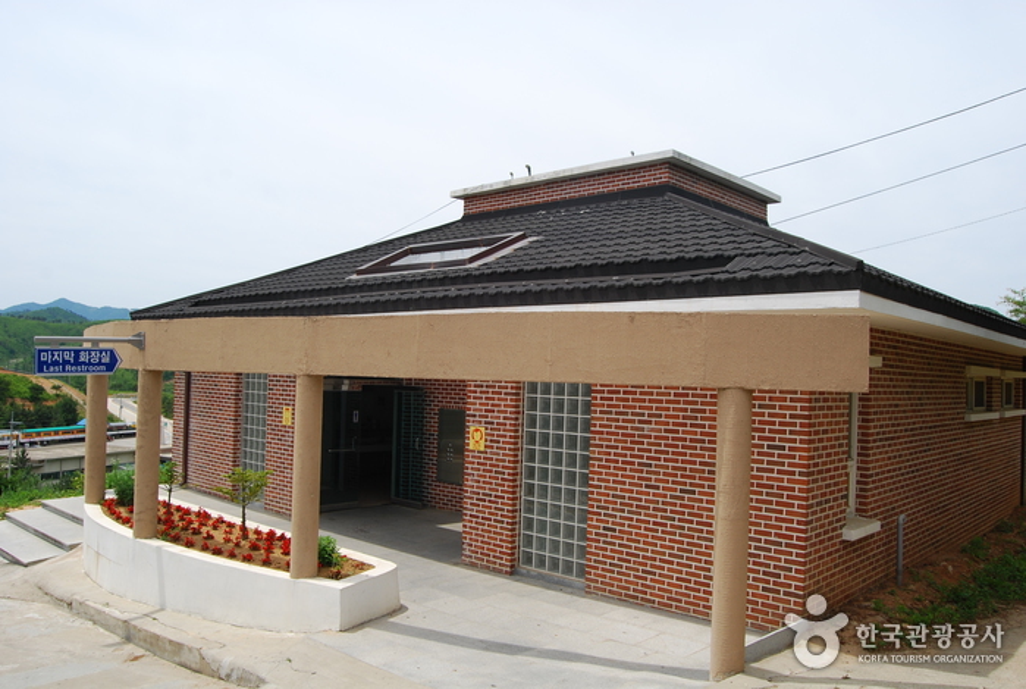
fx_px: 771
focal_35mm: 27
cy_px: 344
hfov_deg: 67.3
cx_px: 513
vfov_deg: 48.1
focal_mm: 18
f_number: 9
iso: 100
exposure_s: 1/160
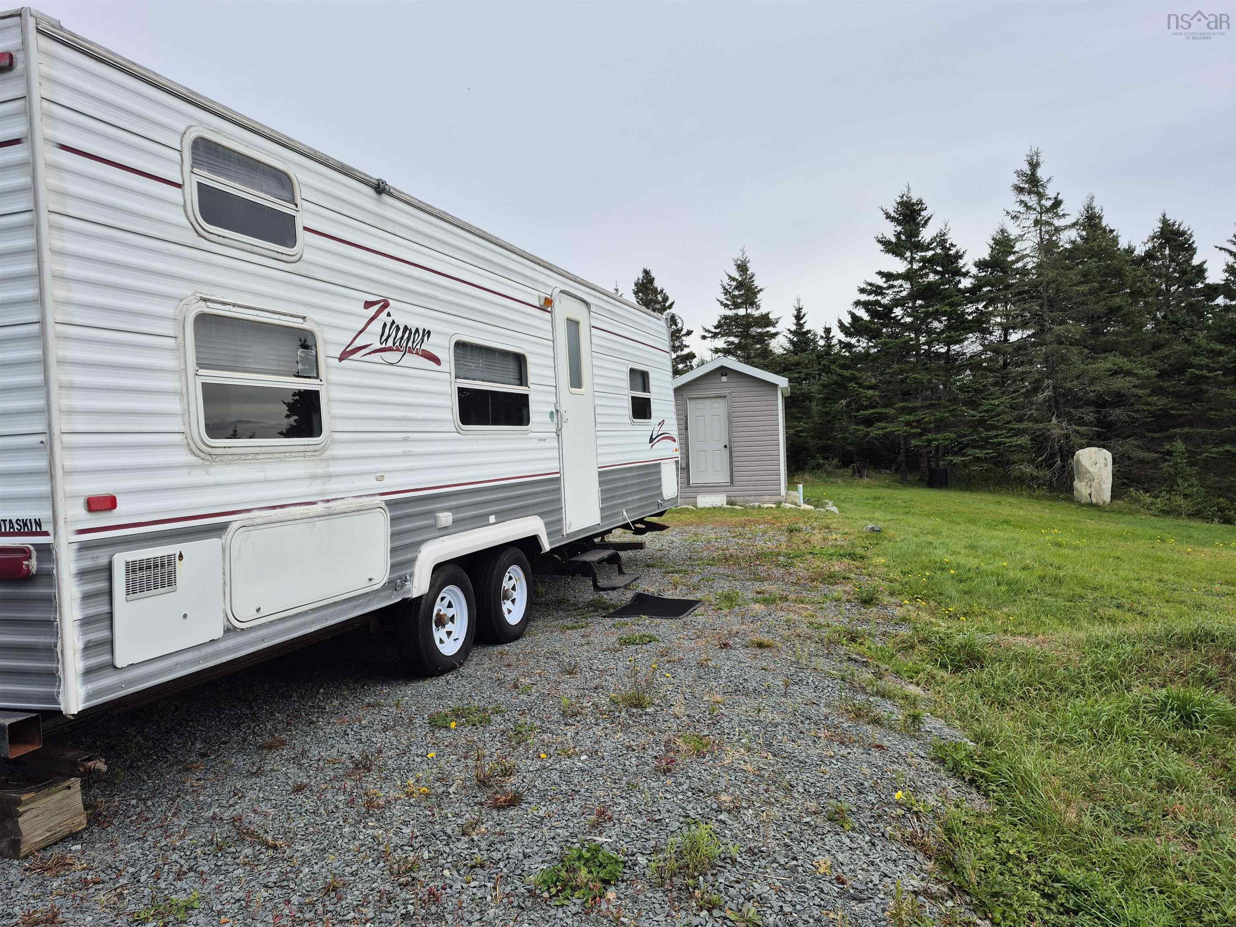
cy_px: 464
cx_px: 618
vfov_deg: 58.9
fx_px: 821
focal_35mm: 23
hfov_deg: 73.9
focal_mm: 5.4
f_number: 1.8
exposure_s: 1/1316
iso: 25
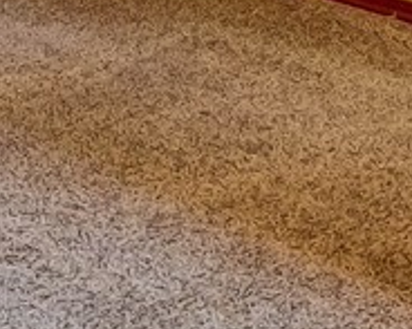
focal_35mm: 121
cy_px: -415
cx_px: 64
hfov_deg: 15.8
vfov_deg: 11.1
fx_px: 1475
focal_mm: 9
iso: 400
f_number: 3.5
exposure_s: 1/25
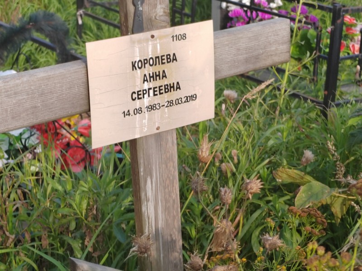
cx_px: 181
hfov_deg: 23.3
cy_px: 136
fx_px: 878
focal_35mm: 84
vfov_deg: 17.6
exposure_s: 1/610
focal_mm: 5.52
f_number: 1.9
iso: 100
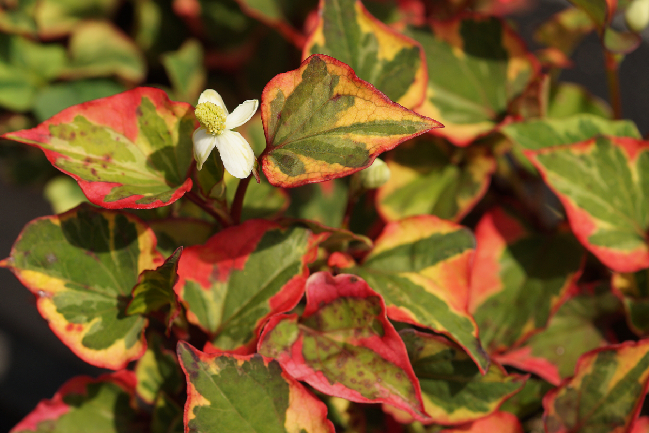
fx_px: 2704
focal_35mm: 150
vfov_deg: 9.1
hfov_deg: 13.7
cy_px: 216
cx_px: 324
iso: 100
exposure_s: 1/500
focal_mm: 100
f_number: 5
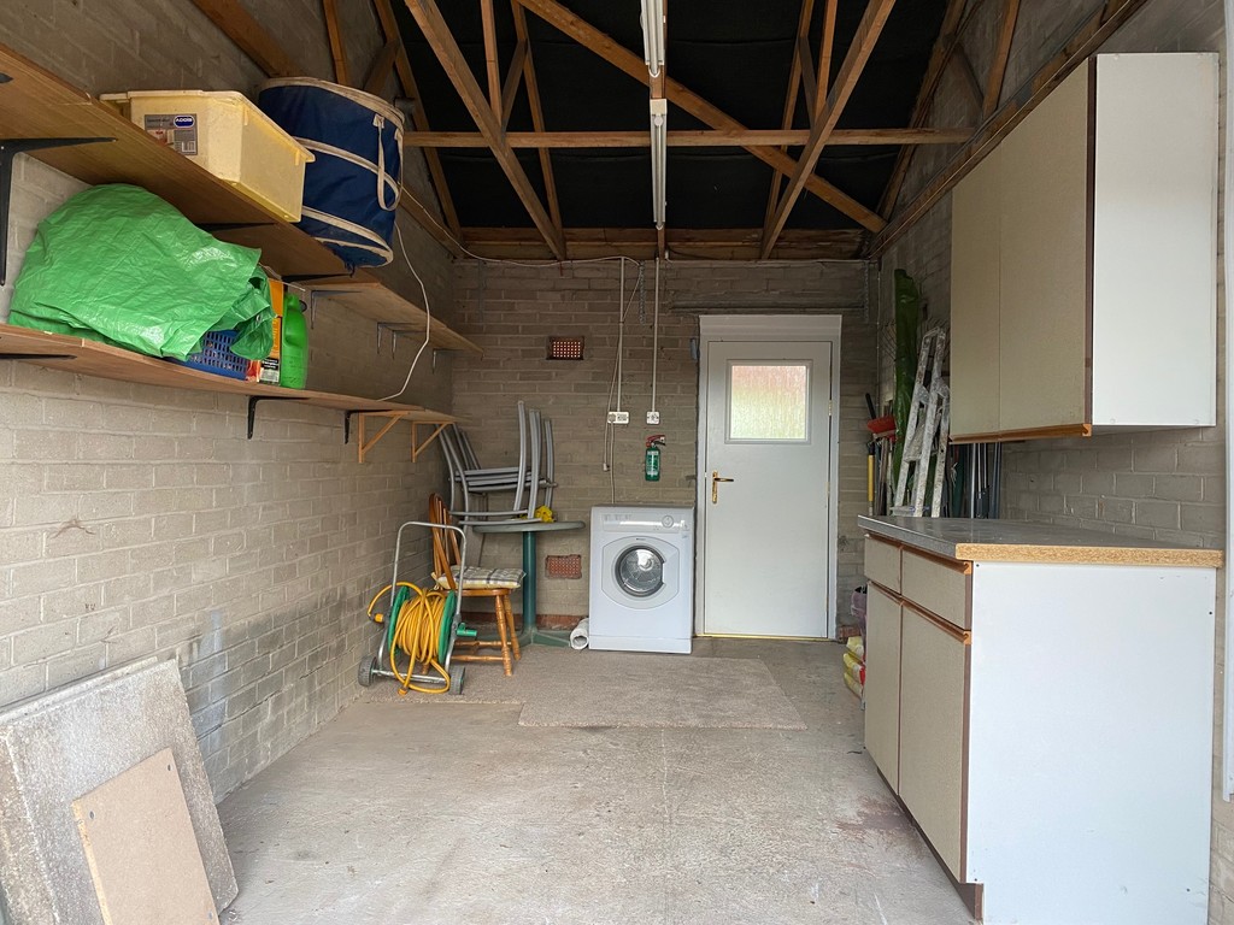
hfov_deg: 67.3
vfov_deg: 53.1
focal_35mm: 26
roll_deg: -0.9
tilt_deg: +0.1
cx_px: 617
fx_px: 927
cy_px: 462
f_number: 1.8
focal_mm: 4.25
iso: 125
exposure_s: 1/64
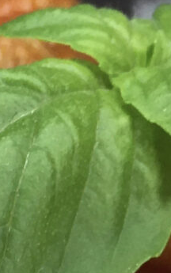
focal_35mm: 228
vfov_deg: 8.1
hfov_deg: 5.8
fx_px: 1698
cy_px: 762
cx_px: 122
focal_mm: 4.2
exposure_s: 1/33
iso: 25
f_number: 2.2
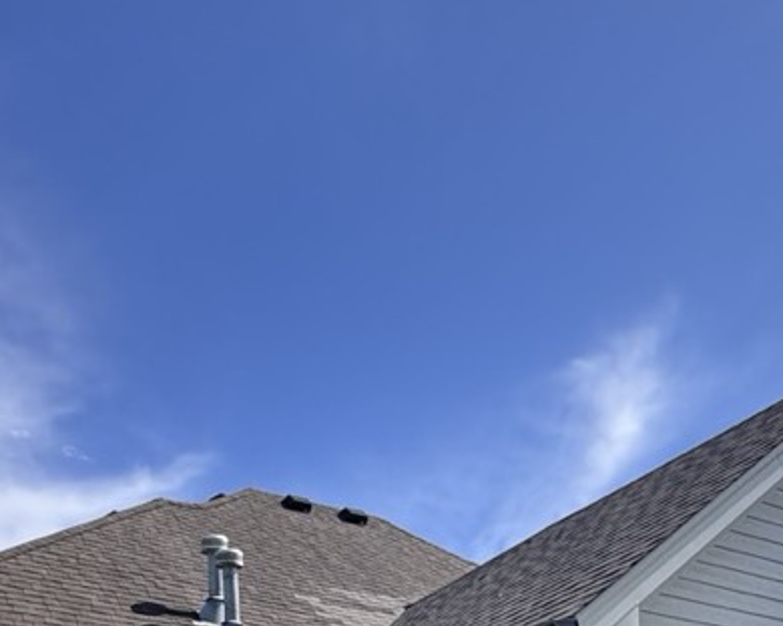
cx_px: 484
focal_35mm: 49
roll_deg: +0.5
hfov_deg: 37.8
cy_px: 811
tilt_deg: +7.0
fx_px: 1136
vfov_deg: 26.3
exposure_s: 1/1078
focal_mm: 2.22
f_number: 2.2
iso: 50
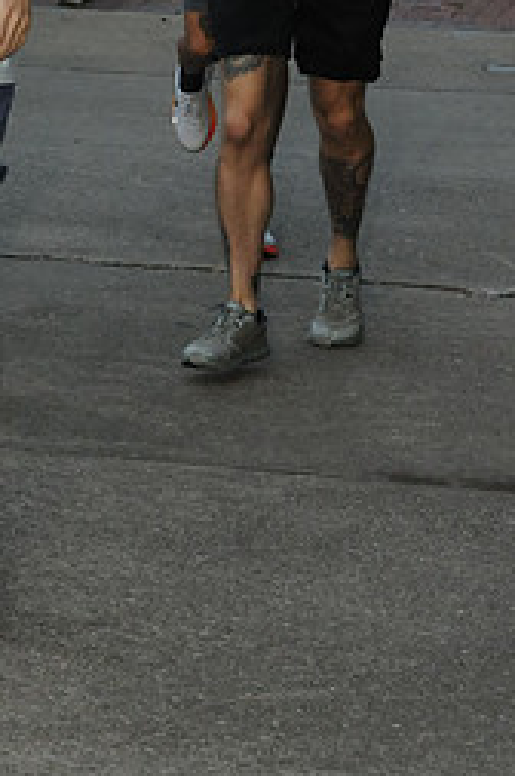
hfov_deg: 8.2
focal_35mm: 165
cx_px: -72
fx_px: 3550
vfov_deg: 12.4
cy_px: 74
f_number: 14
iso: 800
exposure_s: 1/250
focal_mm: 48
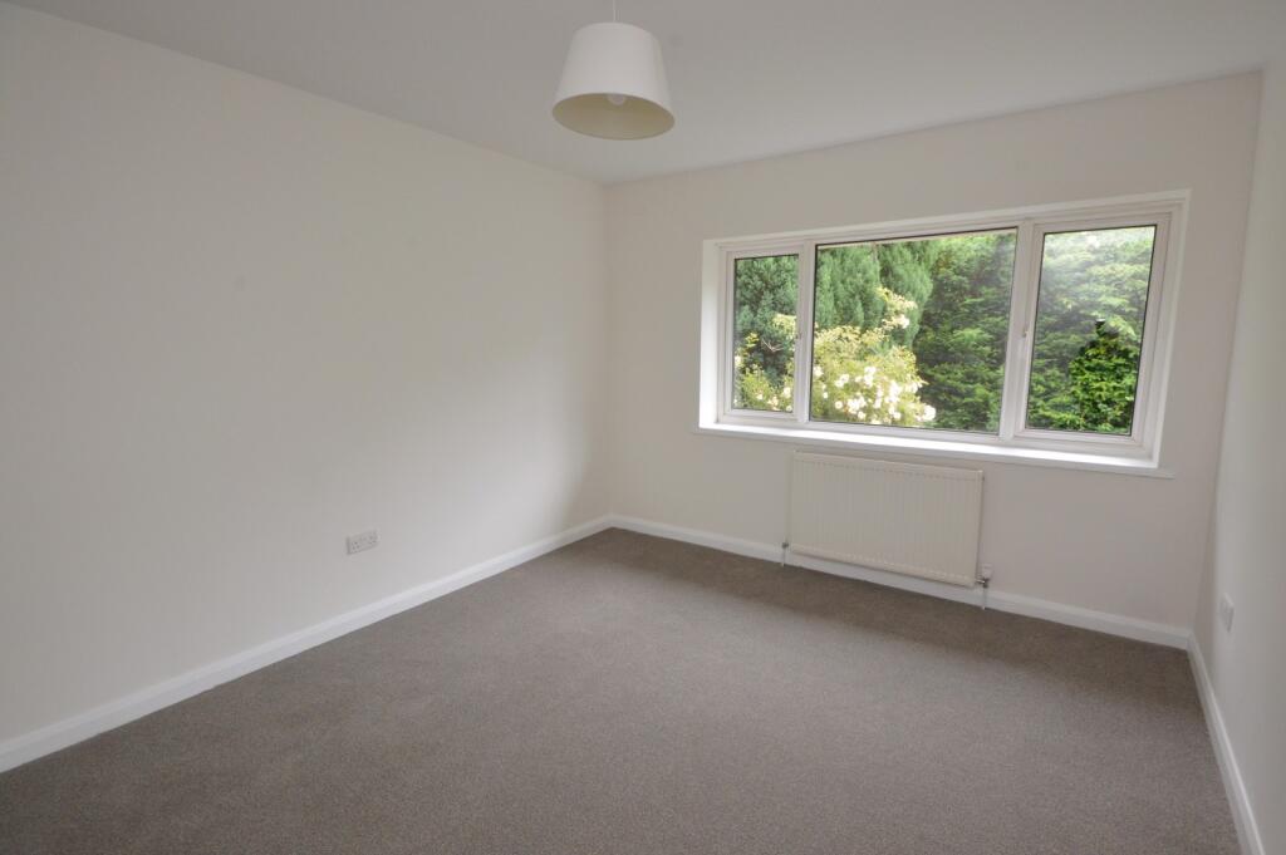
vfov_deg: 69.6
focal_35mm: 17
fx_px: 616
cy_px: 428
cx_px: 643
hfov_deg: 92.5
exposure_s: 1/30
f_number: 13
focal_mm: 11.5
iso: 800
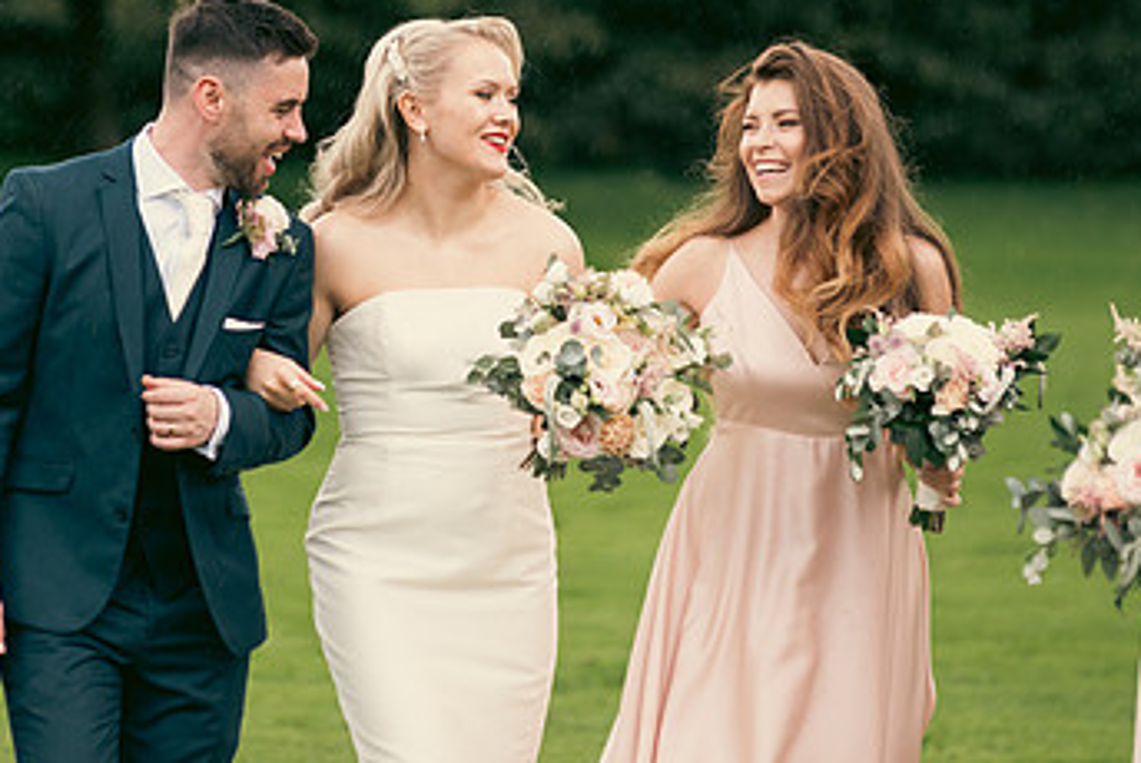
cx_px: 368
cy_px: 274
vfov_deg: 4.1
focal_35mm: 337
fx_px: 10690
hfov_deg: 6.1
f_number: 3.5
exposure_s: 1/320
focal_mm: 200
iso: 250
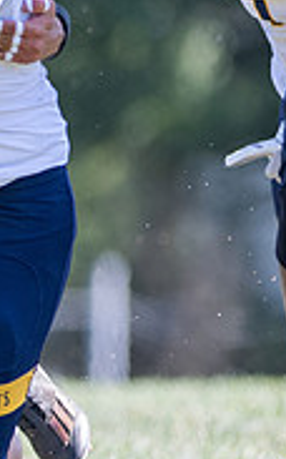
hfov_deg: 0.9
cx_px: -452
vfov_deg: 1.4
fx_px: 18213
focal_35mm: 1457
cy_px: 57
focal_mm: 300
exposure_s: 1/1600
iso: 450
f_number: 2.8
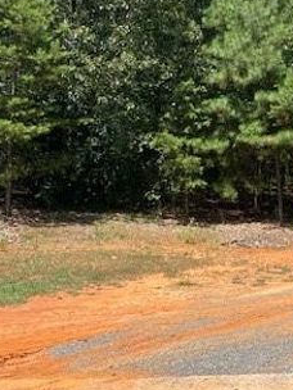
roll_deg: +3.2
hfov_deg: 24.8
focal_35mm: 57
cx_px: 274
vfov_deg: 31.8
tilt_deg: +16.7
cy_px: 22
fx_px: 643
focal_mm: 4.25
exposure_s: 1/1522
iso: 32
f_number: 1.8
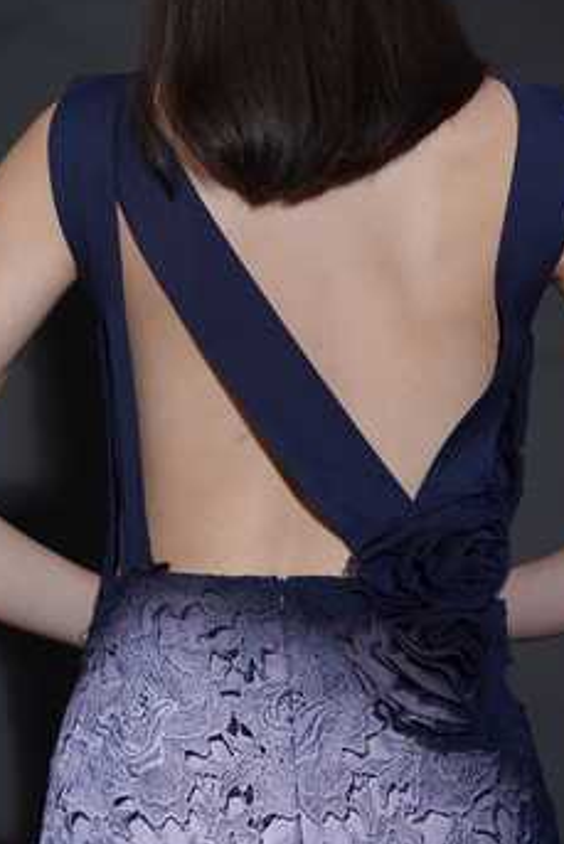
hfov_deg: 12.8
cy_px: 336
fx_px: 2512
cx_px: 360
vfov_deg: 19.1
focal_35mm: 107
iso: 640
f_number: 2.8
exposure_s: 1/160
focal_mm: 70
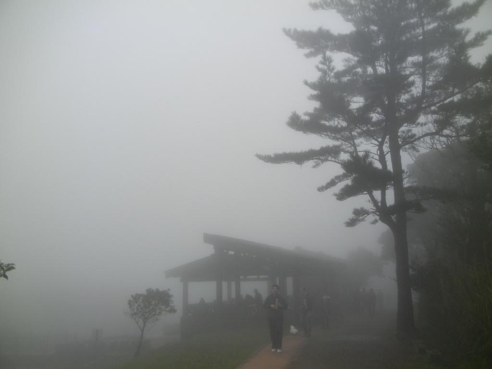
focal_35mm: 30
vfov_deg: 46.8
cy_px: 184
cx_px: 246
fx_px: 426
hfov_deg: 60.0
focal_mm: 5.4
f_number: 7
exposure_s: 1/320
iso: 160
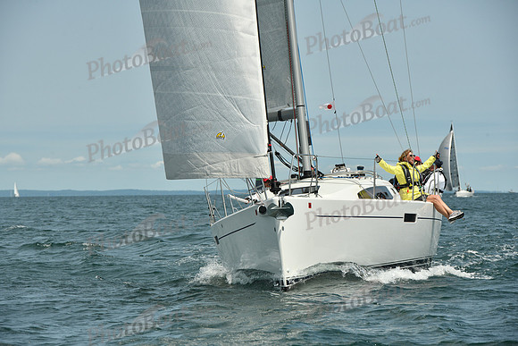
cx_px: 259
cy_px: 173
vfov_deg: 6.9
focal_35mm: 200
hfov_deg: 10.3
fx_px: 2878
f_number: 10
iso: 320
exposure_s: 1/1250
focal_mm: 200
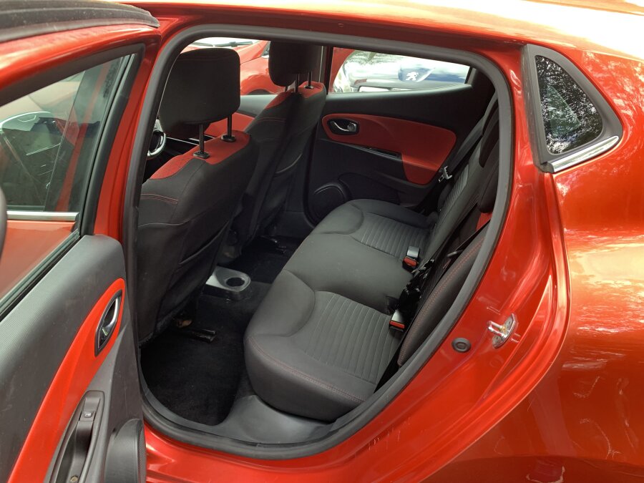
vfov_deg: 53.1
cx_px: 322
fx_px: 484
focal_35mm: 26
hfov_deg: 67.3
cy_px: 242
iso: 100
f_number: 1.8
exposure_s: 1/81
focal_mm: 4.25
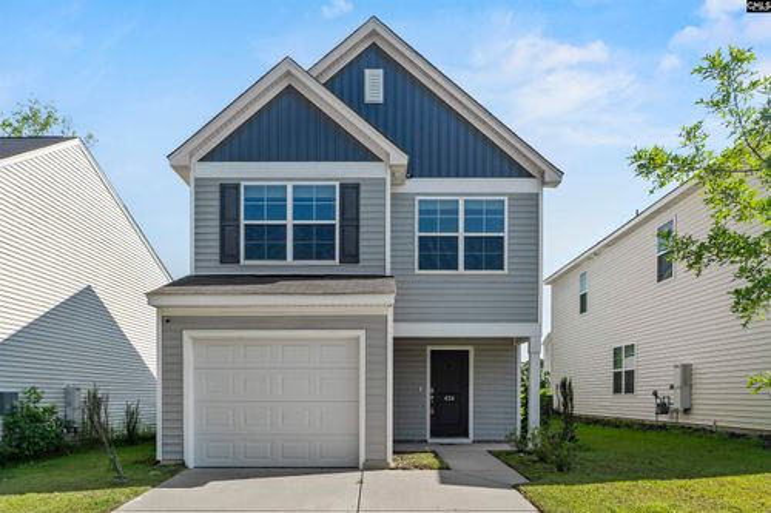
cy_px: 256
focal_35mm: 16
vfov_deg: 72.0
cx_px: 386
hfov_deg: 95.0
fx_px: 353
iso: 200
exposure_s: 1/640
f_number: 6.3
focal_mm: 11
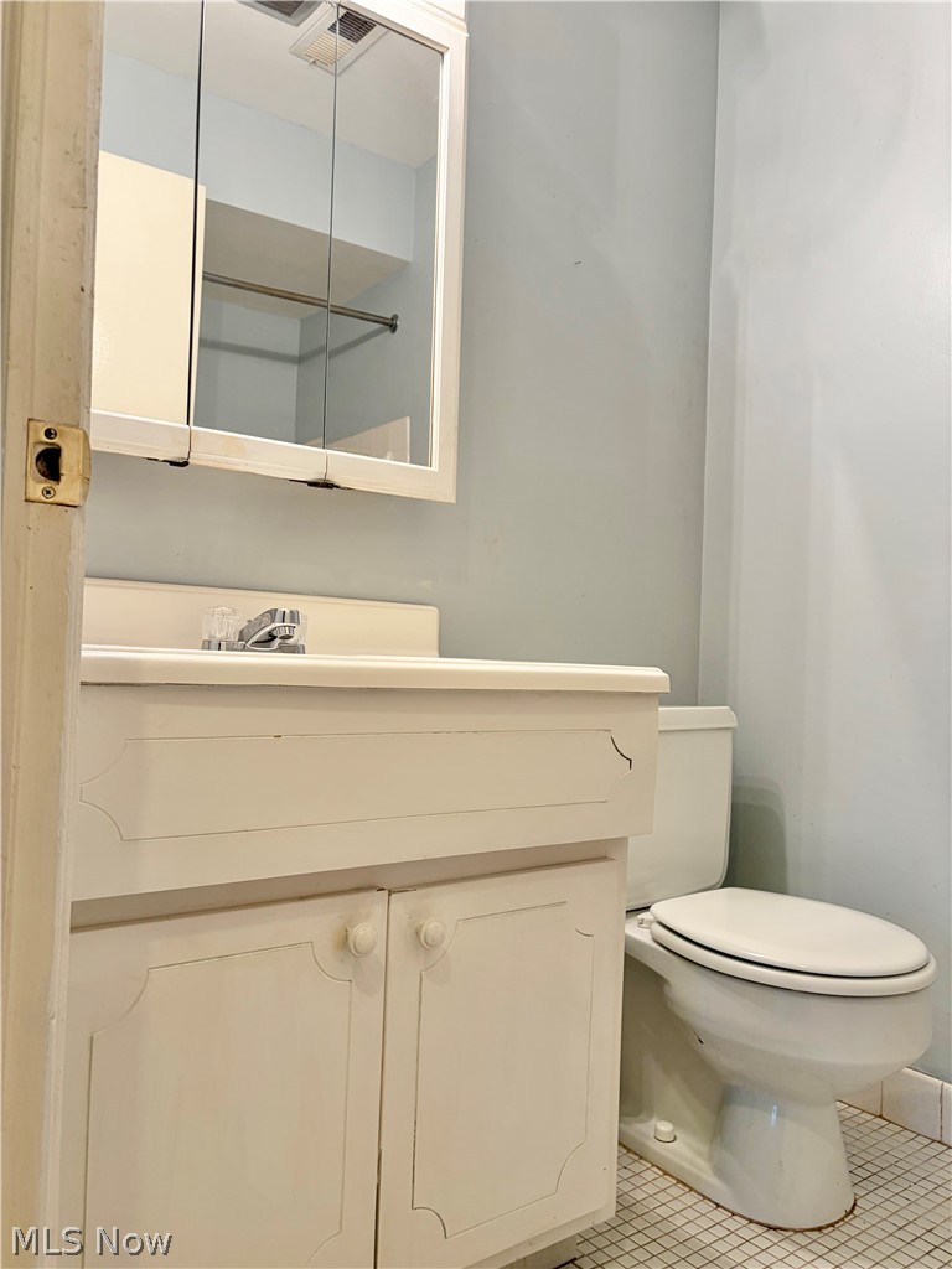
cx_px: 476
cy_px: 634
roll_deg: -1.6
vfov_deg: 67.3
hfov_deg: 53.1
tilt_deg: +2.6
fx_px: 953
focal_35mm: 26
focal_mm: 5.96
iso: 64
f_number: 1.6
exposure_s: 1/60
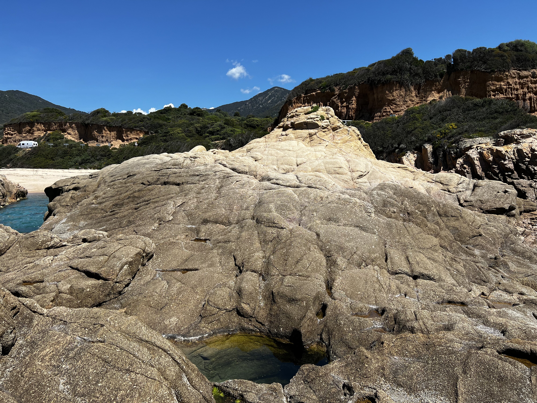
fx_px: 403
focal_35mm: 26
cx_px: 268
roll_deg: +1.2
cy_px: 202
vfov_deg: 53.1
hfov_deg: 67.3
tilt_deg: -4.8
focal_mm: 5.7
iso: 50
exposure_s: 1/5076
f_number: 1.5
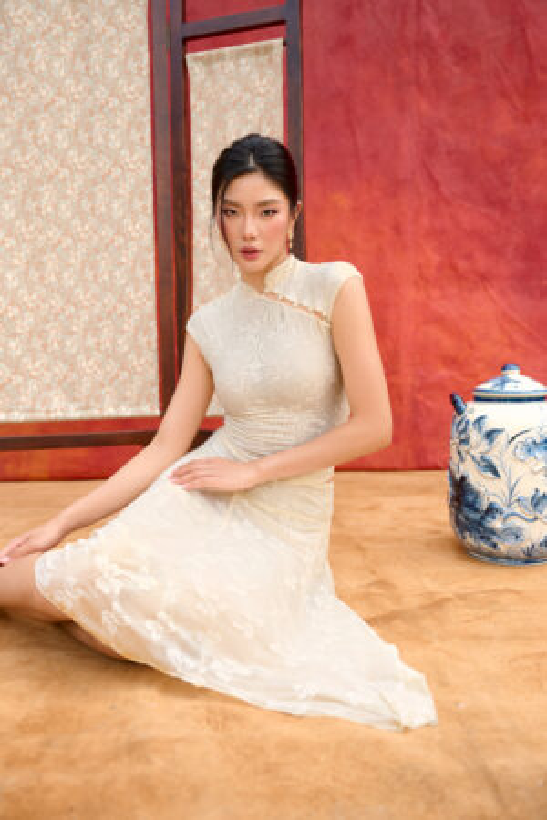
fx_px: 763
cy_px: 410
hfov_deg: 39.4
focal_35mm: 34
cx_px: 274
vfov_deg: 56.5
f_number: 2.8
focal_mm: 33.5
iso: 40
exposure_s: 1/160
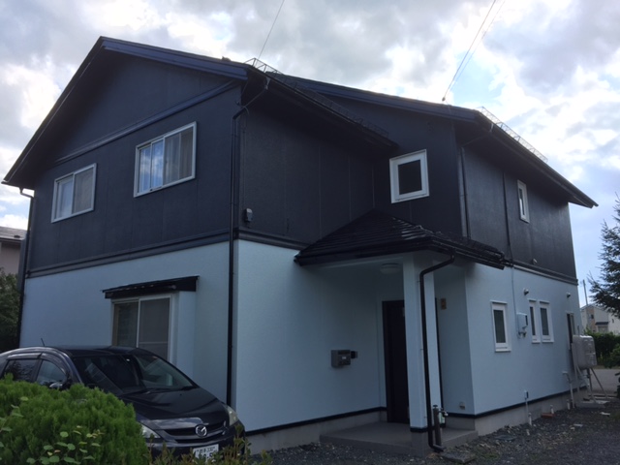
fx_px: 519
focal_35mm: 29
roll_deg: -0.4
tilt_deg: +11.1
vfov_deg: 48.2
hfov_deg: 61.7
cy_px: 232
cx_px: 310
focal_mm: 4.15
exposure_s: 1/1199
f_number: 2.2
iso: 32
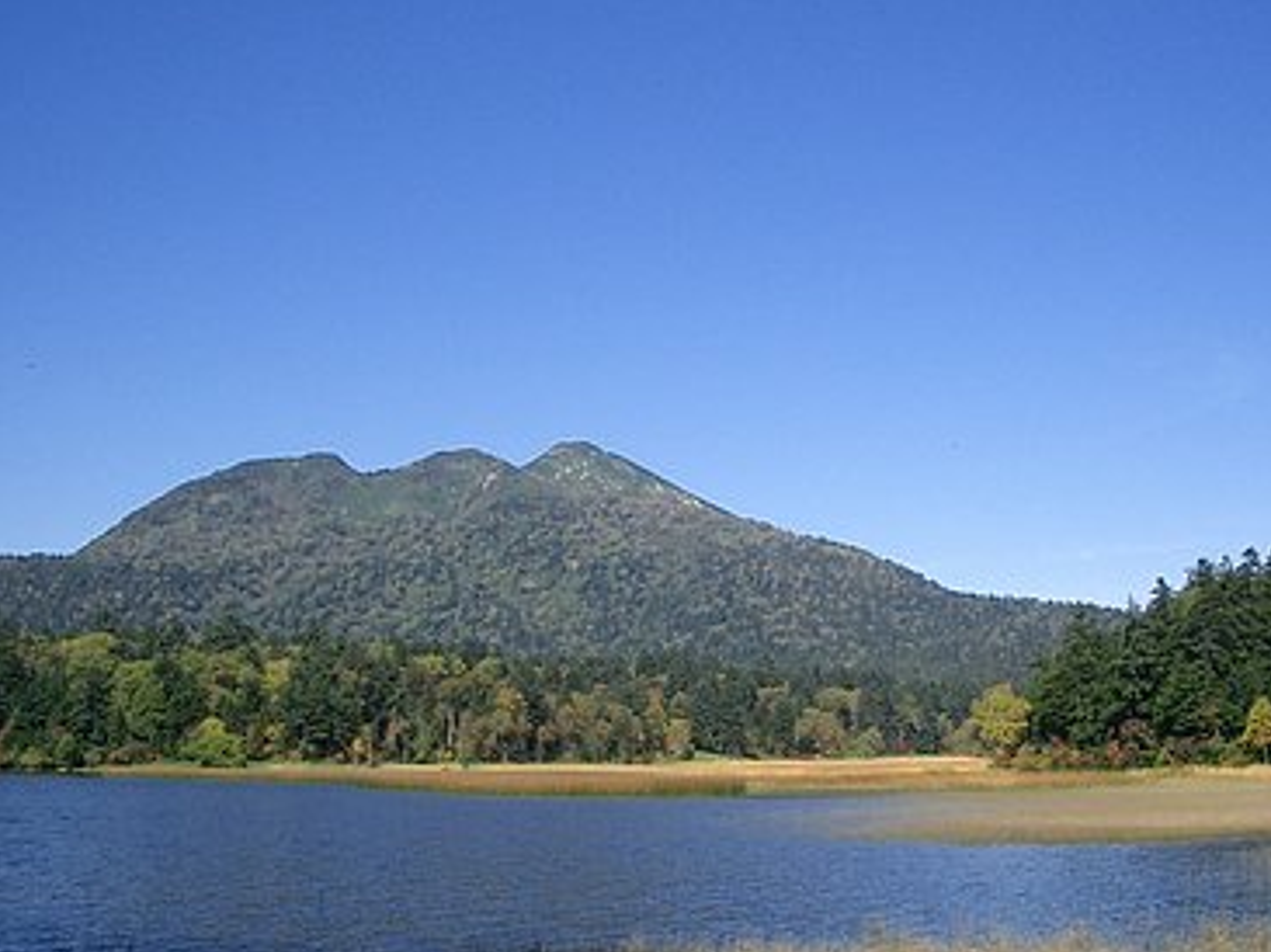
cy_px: 514
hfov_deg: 38.9
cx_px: 719
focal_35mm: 49
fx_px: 1798
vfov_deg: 29.6
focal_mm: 5.8
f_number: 4.3
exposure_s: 1/320
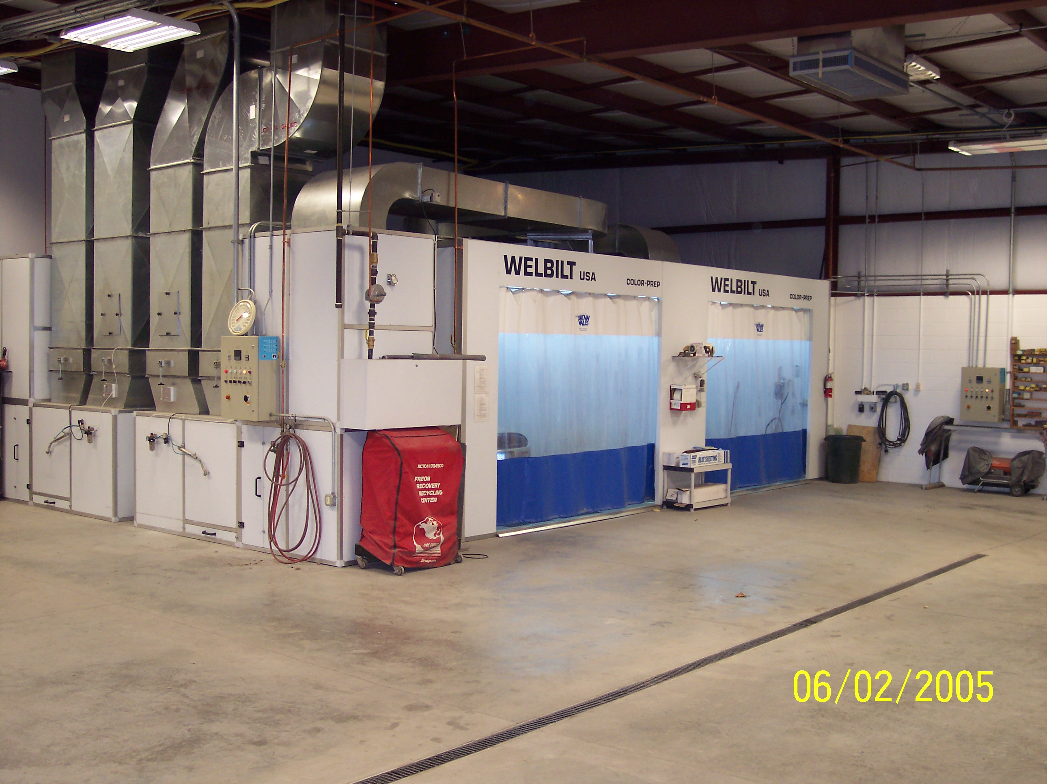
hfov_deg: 49.0
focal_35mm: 38
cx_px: 524
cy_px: 392
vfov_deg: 37.7
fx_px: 1149
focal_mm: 8
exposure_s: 1/60
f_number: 2.8
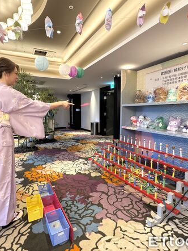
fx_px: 137
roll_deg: +0.1
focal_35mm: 19
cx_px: 82
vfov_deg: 84.6
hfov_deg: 68.5
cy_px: 126
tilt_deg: -5.6
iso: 400
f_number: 2.2
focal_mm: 2.22
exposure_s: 1/60
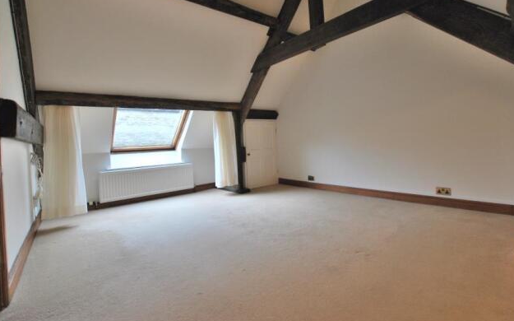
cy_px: 144
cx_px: 265
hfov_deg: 97.8
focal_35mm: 16
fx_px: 224
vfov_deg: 71.0
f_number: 3.5
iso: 200
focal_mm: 10
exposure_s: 1/50
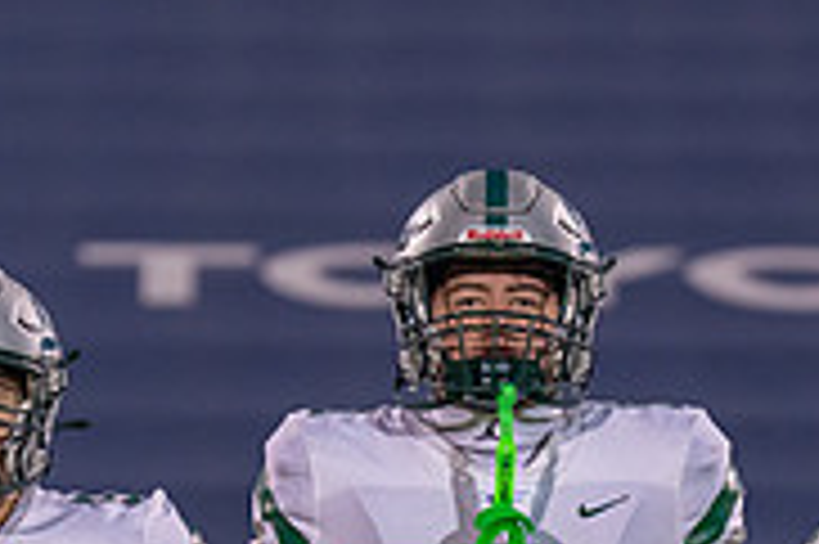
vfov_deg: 2.6
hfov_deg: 3.9
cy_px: 649
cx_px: 406
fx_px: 12092
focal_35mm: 532
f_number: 2.8
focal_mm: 135
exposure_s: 1/1000
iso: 1000
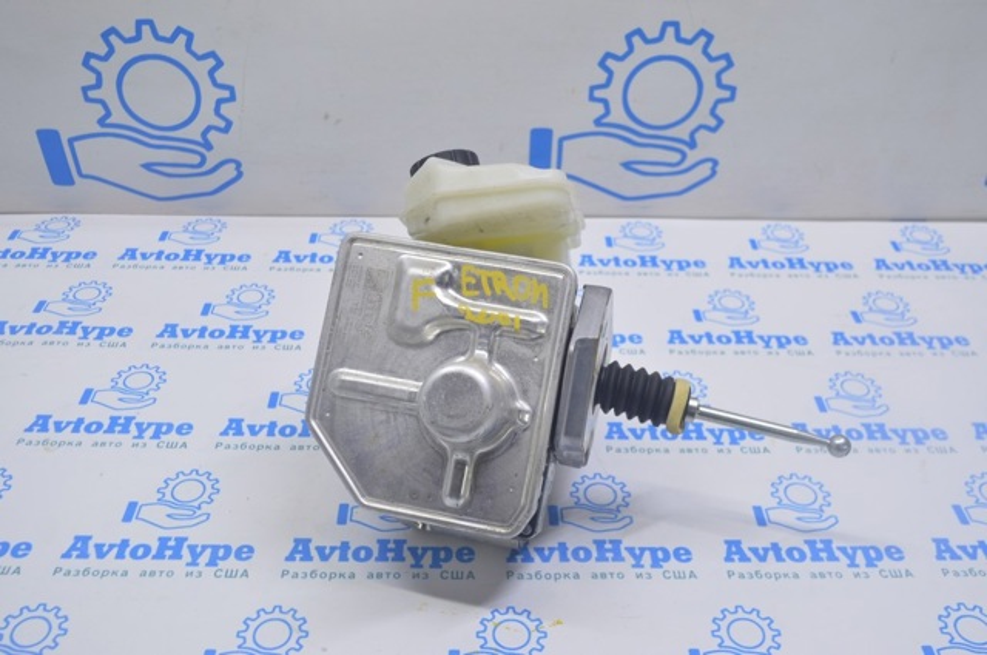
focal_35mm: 38
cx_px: 494
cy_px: 328
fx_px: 1027
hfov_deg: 51.3
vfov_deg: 35.4
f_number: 5.6
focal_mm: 25
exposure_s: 1/25
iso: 400
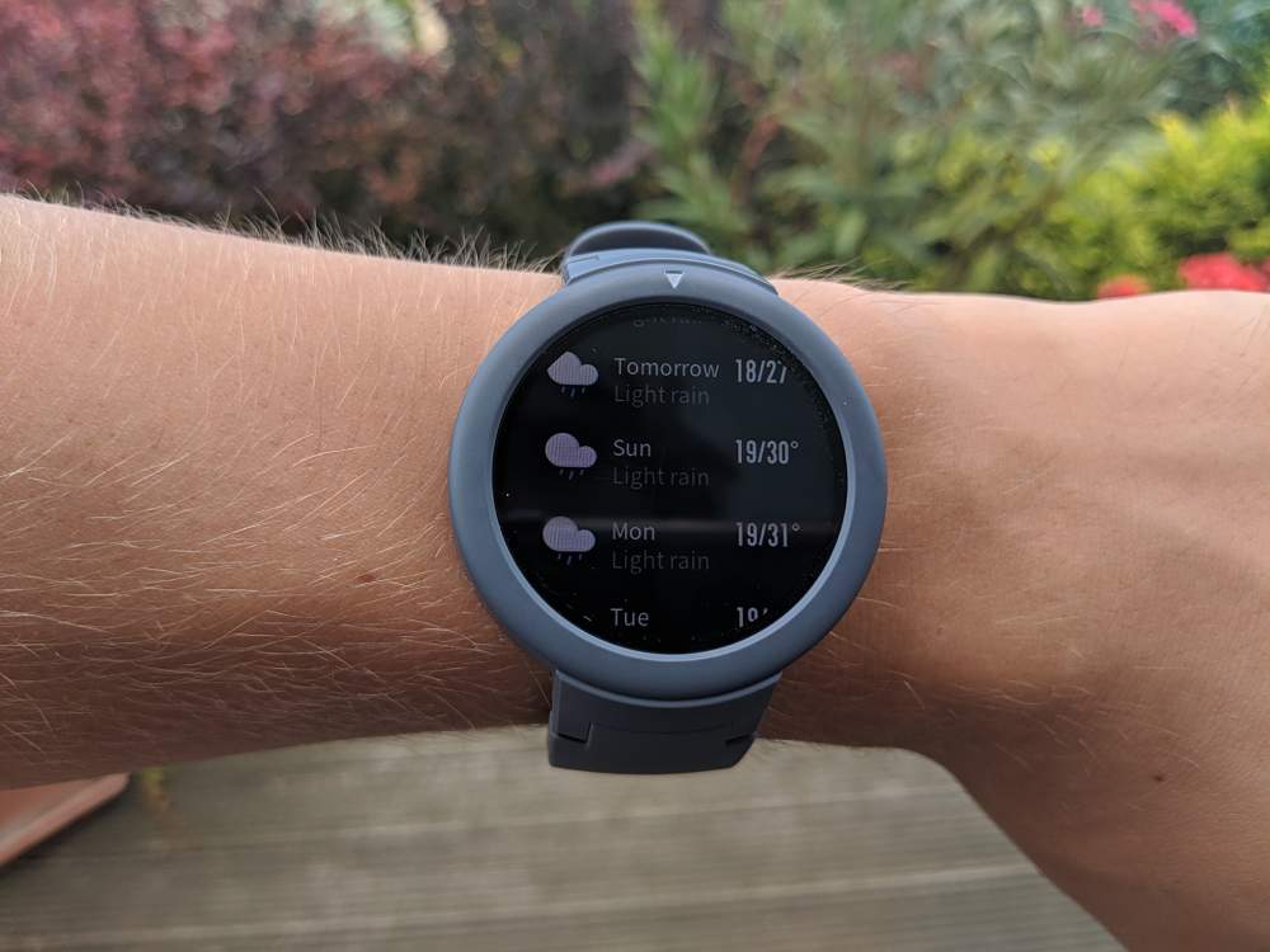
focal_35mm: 27
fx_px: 991
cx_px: 635
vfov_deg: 51.4
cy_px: 476
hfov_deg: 65.3
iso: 56
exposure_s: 1/1064
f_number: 1.8
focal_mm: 4.44
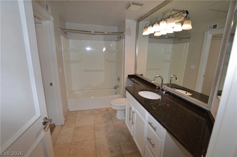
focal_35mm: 15
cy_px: 78
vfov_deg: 77.2
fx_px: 99
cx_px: 118
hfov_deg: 100.5
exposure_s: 1/100
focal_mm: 10
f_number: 5
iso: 400
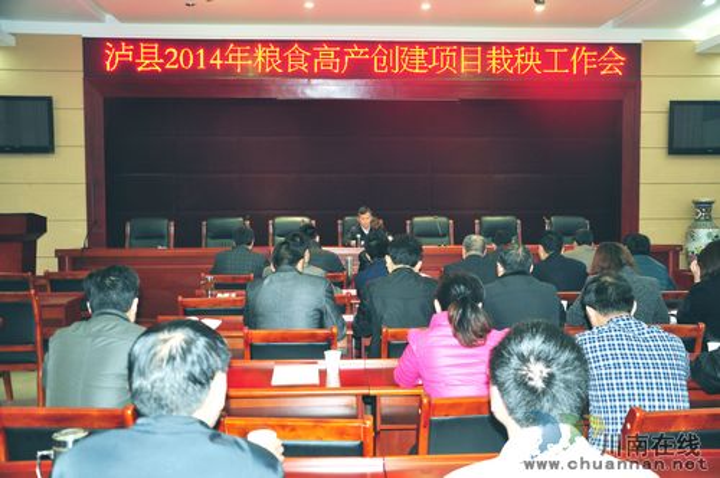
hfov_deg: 57.3
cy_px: 239
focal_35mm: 33
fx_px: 659
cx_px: 360
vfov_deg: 39.9
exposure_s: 1/60
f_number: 3.8
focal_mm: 22
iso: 400
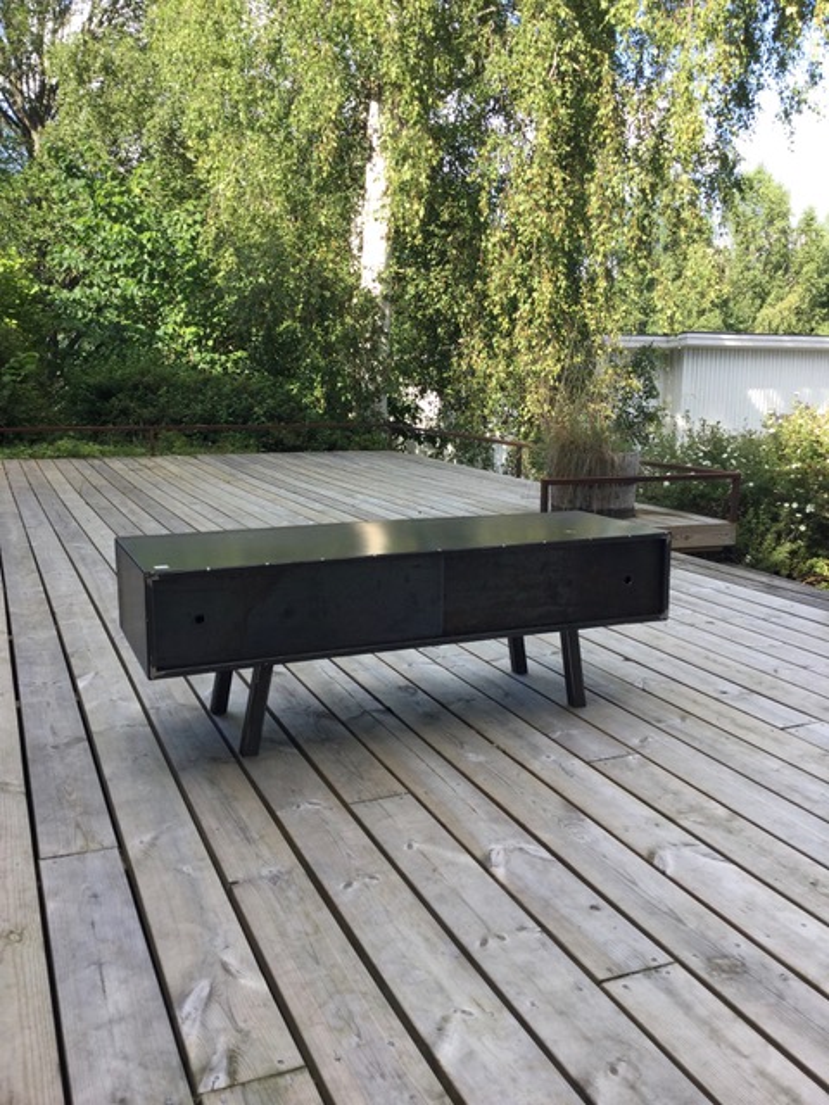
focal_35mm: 31
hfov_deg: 45.4
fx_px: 990
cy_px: 552
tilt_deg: -10.2
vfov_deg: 58.4
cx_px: 414
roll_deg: +0.1
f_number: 2.4
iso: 25
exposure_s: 1/245
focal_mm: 3.3
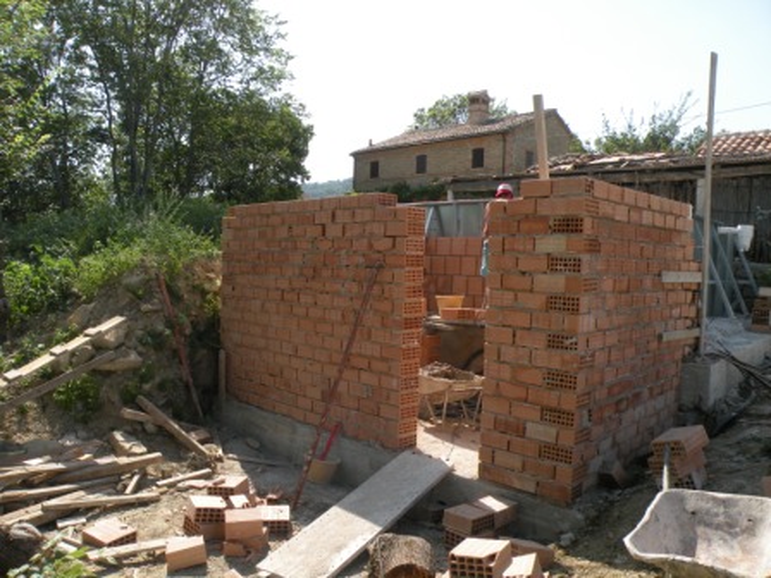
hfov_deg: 65.3
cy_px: 289
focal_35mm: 27
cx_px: 386
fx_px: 601
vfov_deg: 51.4
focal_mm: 4.7
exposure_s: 1/204
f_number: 5.6
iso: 64
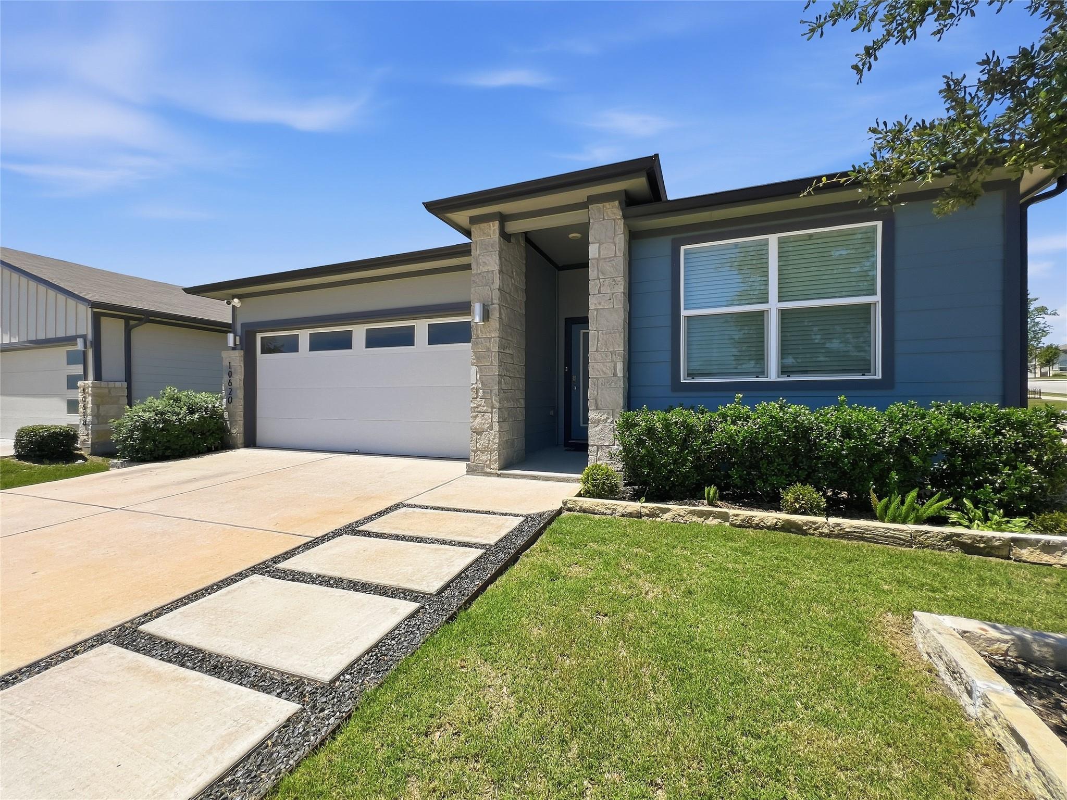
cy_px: 400
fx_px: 401
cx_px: 534
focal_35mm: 13
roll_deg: -0.8
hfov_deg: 106.2
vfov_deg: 89.9
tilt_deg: -0.1
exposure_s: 1/1908
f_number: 1.8
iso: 32
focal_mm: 1.6
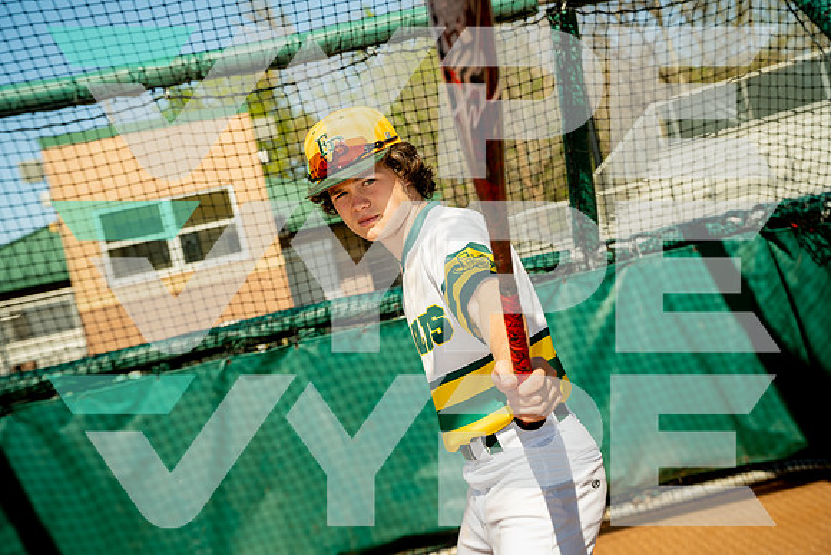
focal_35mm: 45
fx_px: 1039
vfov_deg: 29.9
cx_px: 416
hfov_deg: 43.6
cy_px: 278
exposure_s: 1/250
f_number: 4.5
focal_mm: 45
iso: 100
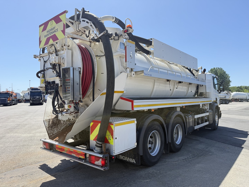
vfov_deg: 56.8
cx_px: 124
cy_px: 94
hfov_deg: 71.6
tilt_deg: +1.8
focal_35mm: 24
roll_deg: +0.0
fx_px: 173
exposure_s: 1/1855
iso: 100
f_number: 1.78
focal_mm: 6.76
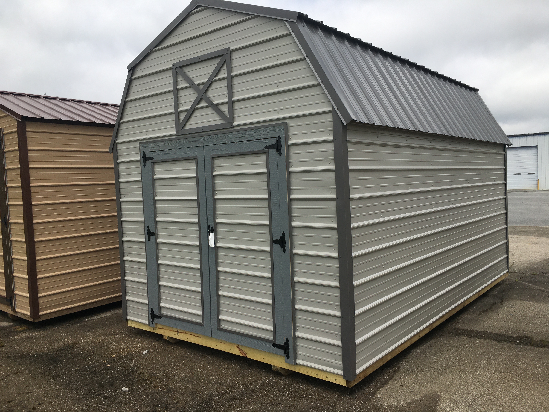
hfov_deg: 61.7
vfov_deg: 48.2
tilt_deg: +1.0
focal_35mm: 29
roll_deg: +1.3
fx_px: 460
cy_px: 206
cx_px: 274
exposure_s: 1/1748
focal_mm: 4.15
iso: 25
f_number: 2.2
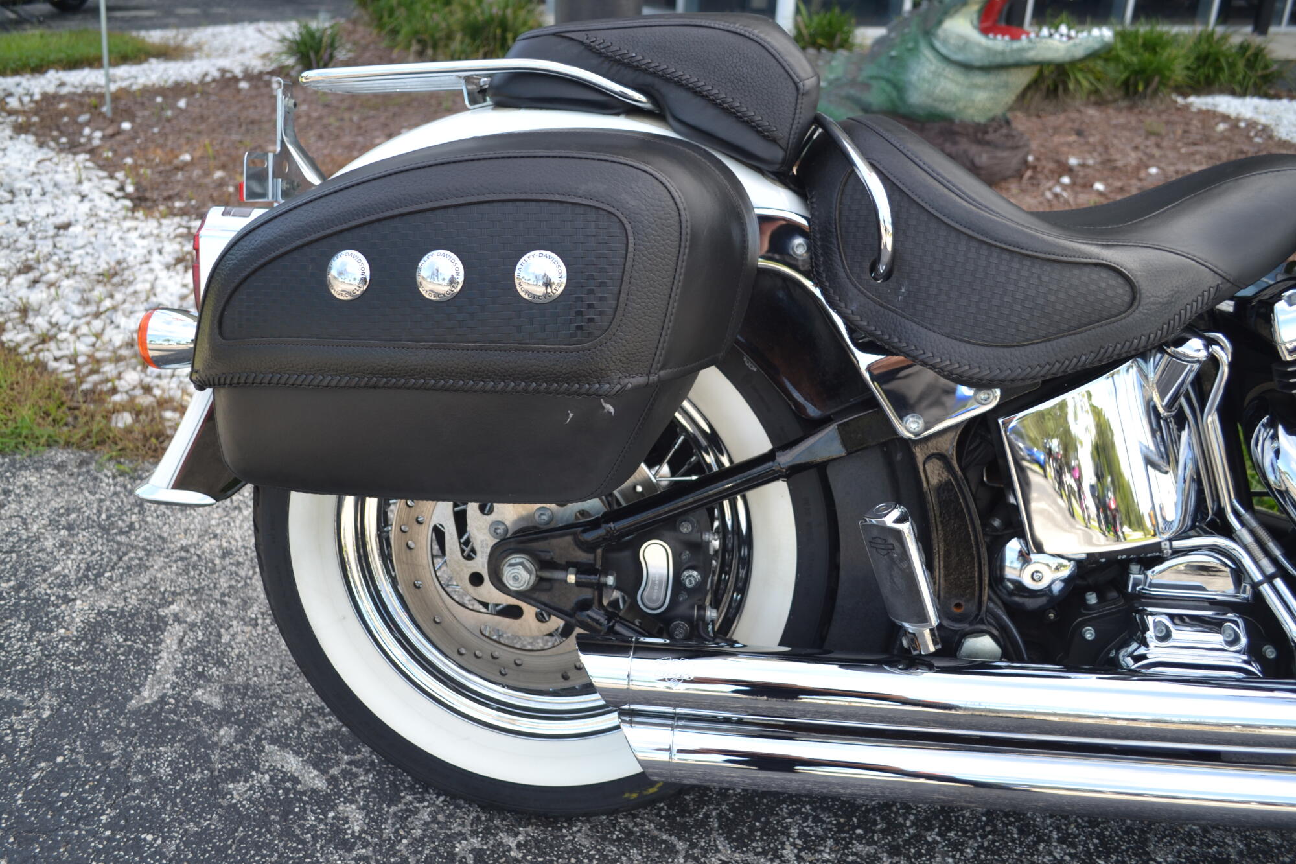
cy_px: 432
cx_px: 648
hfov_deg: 61.9
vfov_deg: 43.6
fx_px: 1080
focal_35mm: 30
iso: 100
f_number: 3.8
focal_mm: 20
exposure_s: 1/160
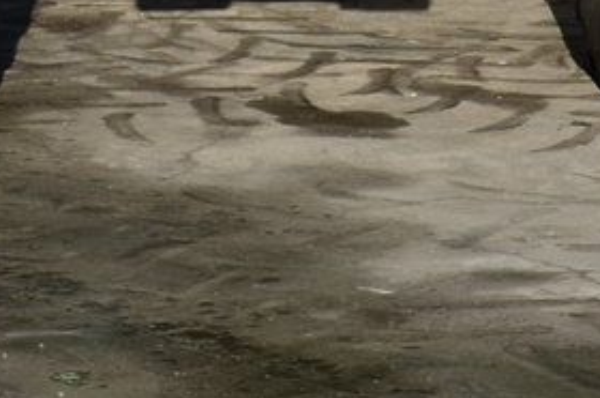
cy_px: -501
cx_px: 317
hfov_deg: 8.8
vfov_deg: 5.7
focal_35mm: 233
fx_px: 3879
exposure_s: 1/1600
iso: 125
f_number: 4.2
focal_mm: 34
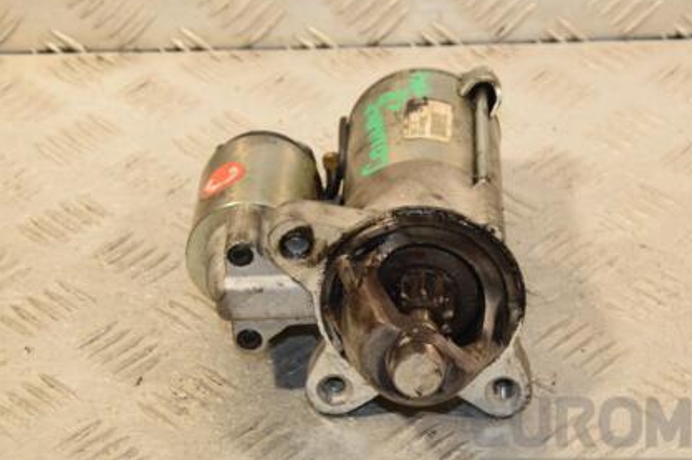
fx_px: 2401
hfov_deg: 16.4
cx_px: 442
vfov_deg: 10.9
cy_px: 202
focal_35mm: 125
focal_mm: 58
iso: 800
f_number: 7.1
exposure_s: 1/200
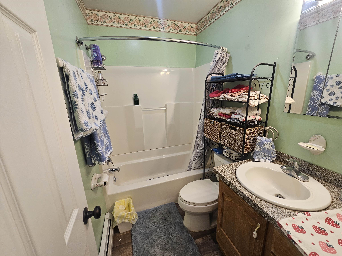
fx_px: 128
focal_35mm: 13
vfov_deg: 89.9
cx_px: 171
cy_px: 128
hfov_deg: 106.2
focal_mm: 2.2
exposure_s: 1/60
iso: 100
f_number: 2.2
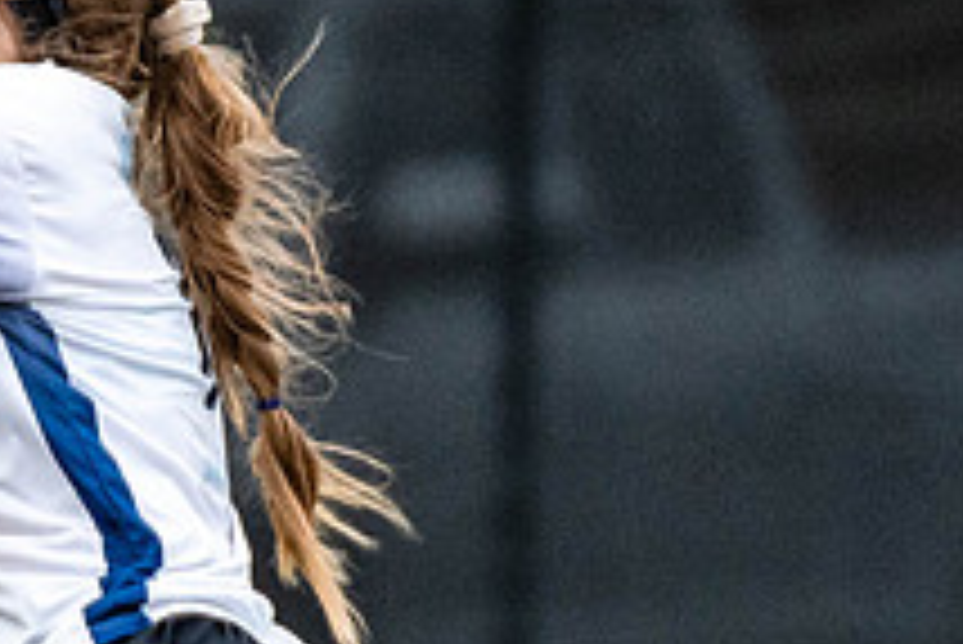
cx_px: 54
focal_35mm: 2971
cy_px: 552
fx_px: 79525
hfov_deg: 0.7
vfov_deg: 0.5
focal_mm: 400
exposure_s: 1/1000
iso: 1000
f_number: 4
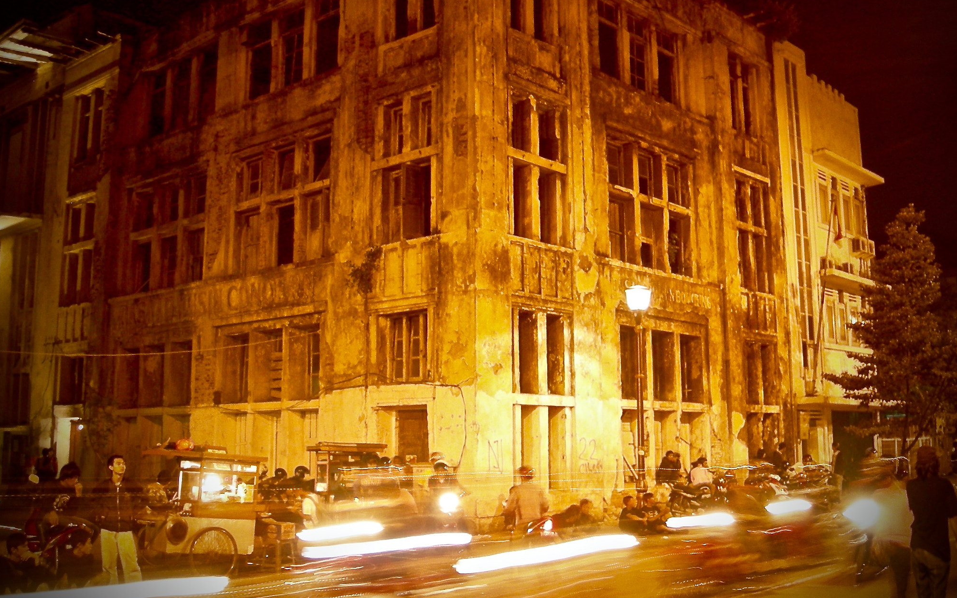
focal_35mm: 39
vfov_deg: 32.7
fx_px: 1017
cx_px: 479
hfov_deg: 50.4
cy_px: 238
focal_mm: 7.5
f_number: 2.7
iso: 200
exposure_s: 1/1.4
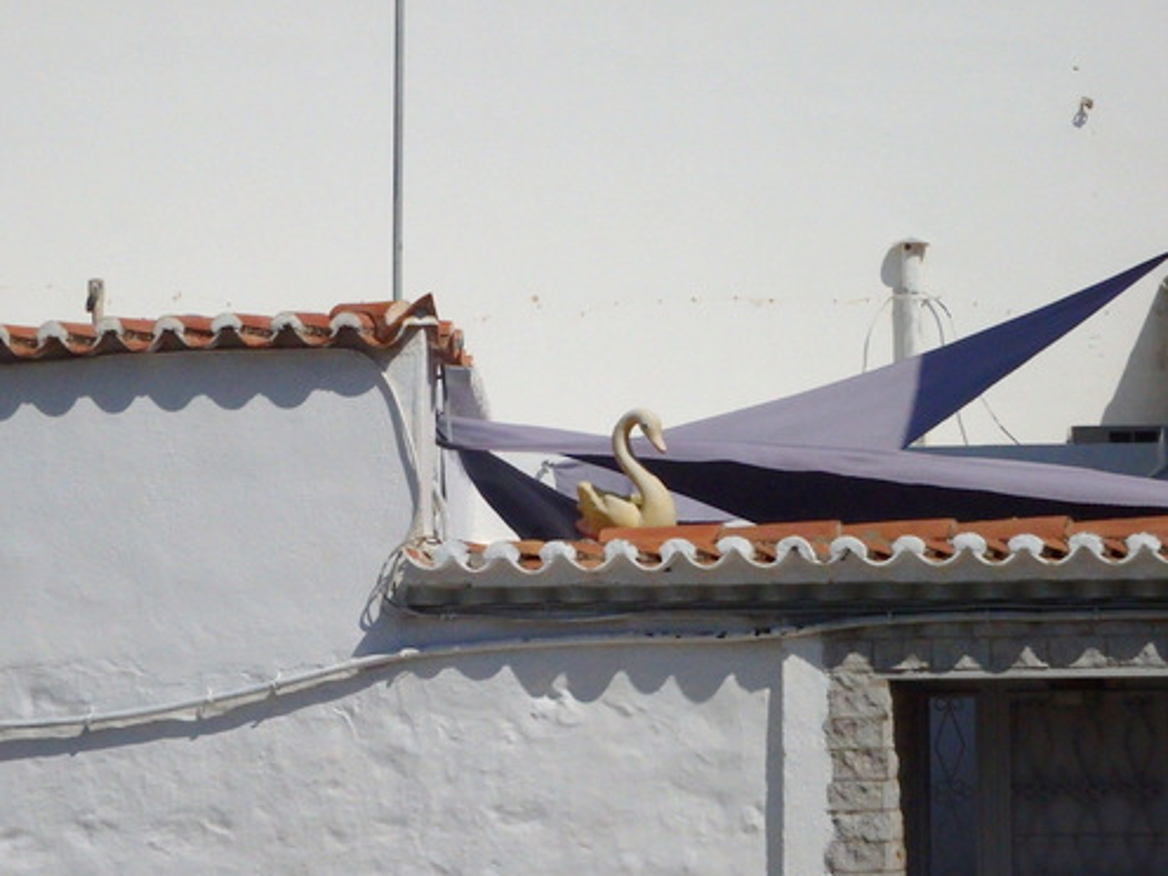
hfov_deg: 14.0
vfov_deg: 10.5
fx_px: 4758
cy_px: 439
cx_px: 582
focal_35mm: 141
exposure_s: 1/2000
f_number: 18
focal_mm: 25
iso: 1250
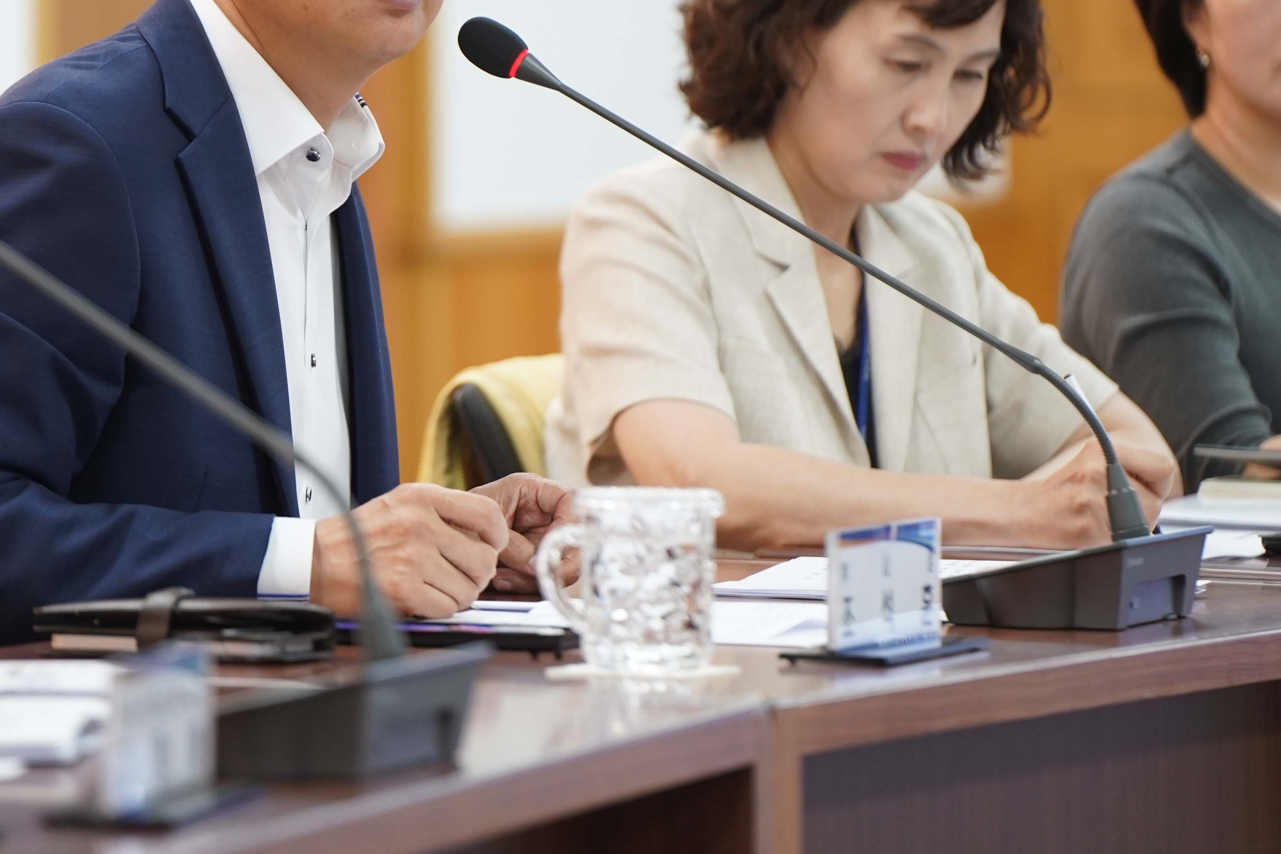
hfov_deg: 6.2
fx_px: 11848
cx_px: 394
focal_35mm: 333
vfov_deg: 4.1
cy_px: 170
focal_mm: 180
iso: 1000
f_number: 2.8
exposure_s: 1/200
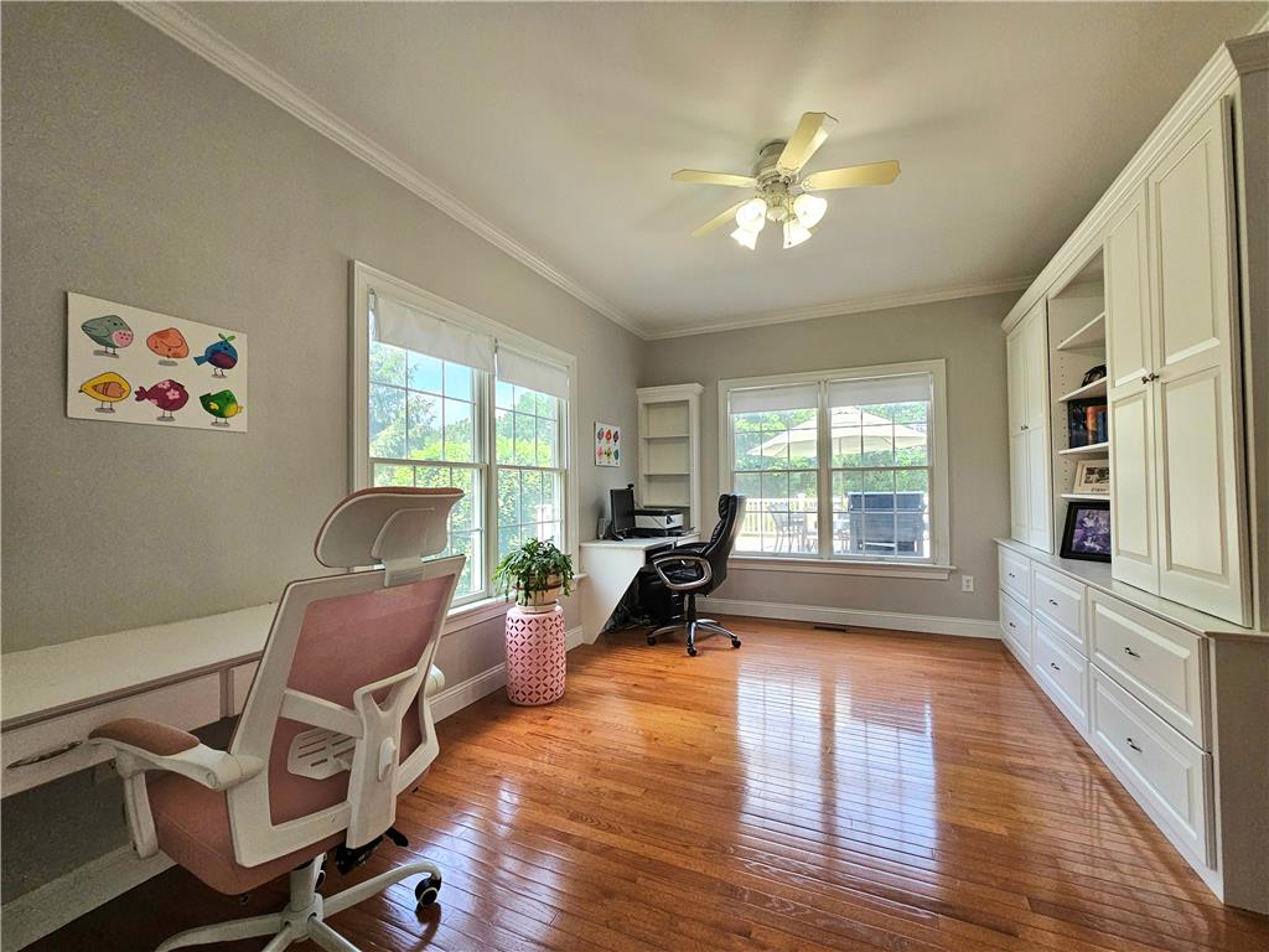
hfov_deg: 106.2
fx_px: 477
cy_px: 476
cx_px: 634
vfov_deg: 89.9
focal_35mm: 13
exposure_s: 1/370
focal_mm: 2.2
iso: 250
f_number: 2.2
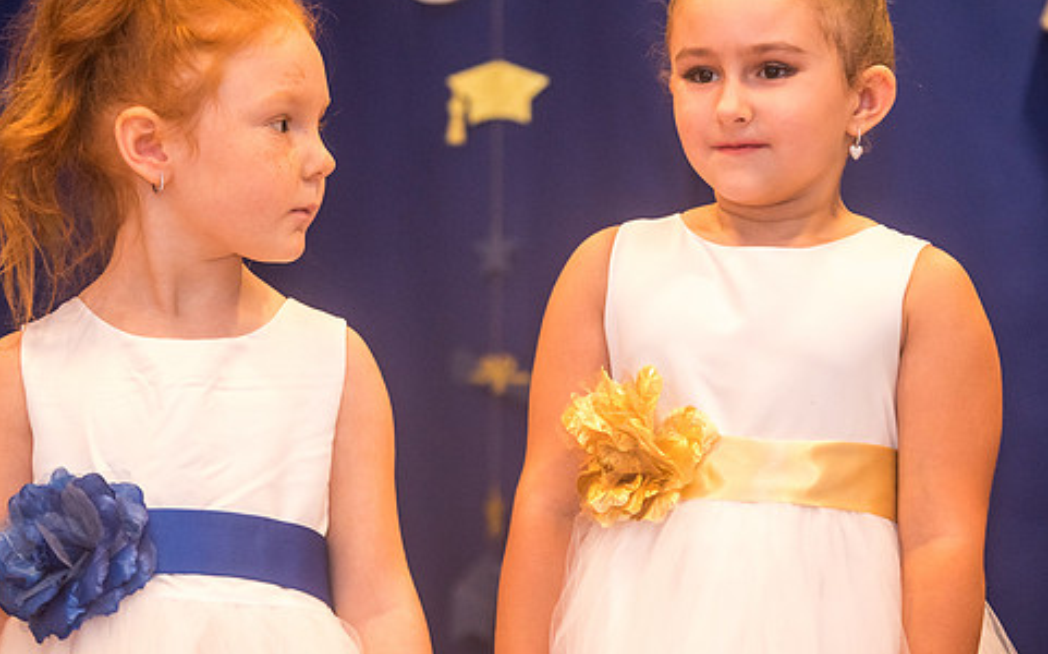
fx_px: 3511
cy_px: 291
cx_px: 571
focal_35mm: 123
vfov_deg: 10.6
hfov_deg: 17.0
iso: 3200
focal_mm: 100
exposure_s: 1/200
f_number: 2.8
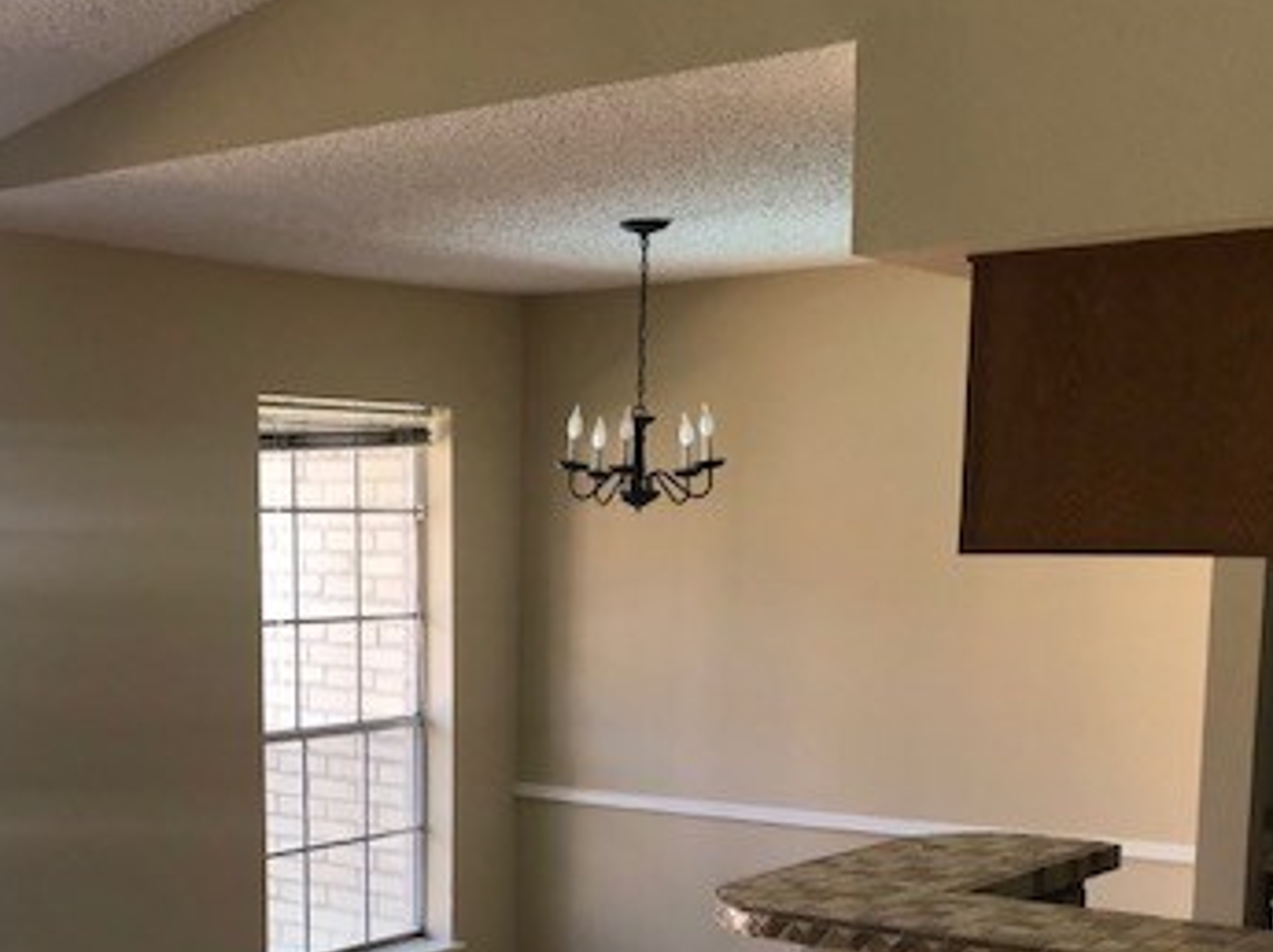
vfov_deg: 26.9
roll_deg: -0.2
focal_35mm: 52
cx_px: 461
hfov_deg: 36.6
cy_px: 875
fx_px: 1910
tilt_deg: -10.7
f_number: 1.8
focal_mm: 3.99
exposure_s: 1/60
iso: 20
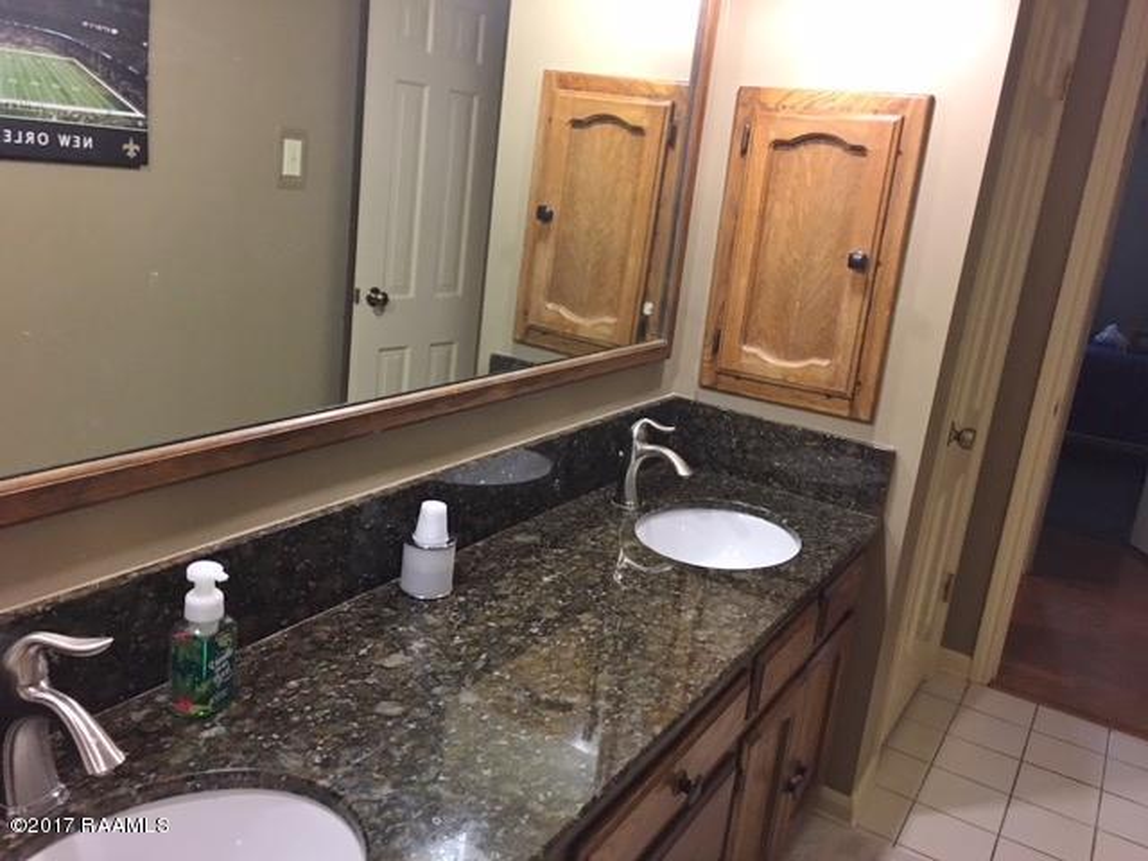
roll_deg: -7.3
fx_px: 962
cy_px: 430
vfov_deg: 48.2
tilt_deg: -13.6
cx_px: 574
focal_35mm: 29
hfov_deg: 61.7
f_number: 2.2
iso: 100
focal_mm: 4.15
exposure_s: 1/15
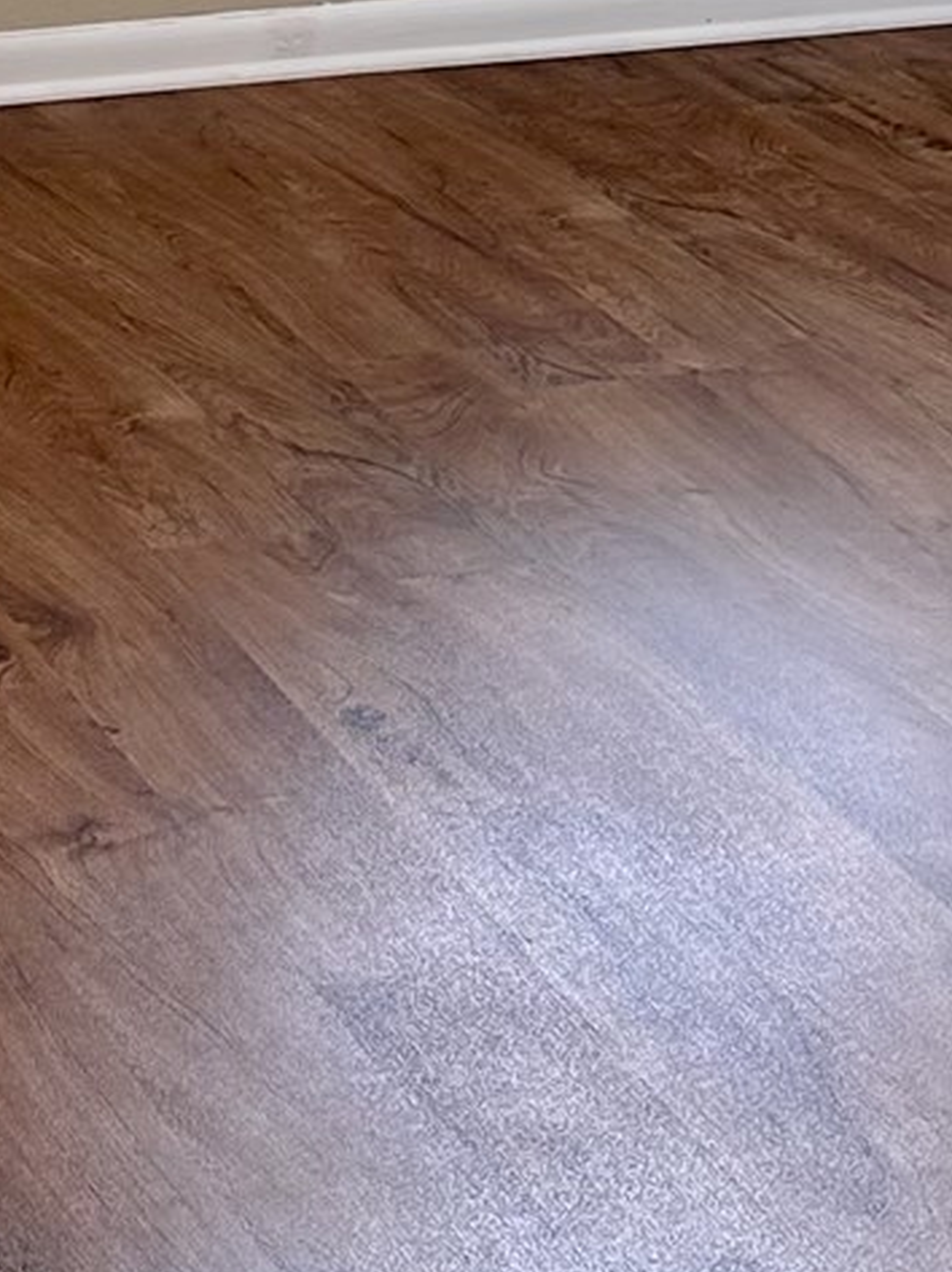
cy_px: -670
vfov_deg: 15.5
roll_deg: +0.4
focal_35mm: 117
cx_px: -207
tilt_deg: -7.9
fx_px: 4296
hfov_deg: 12.3
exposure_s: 1/145
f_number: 1.78
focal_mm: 6.86
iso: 100
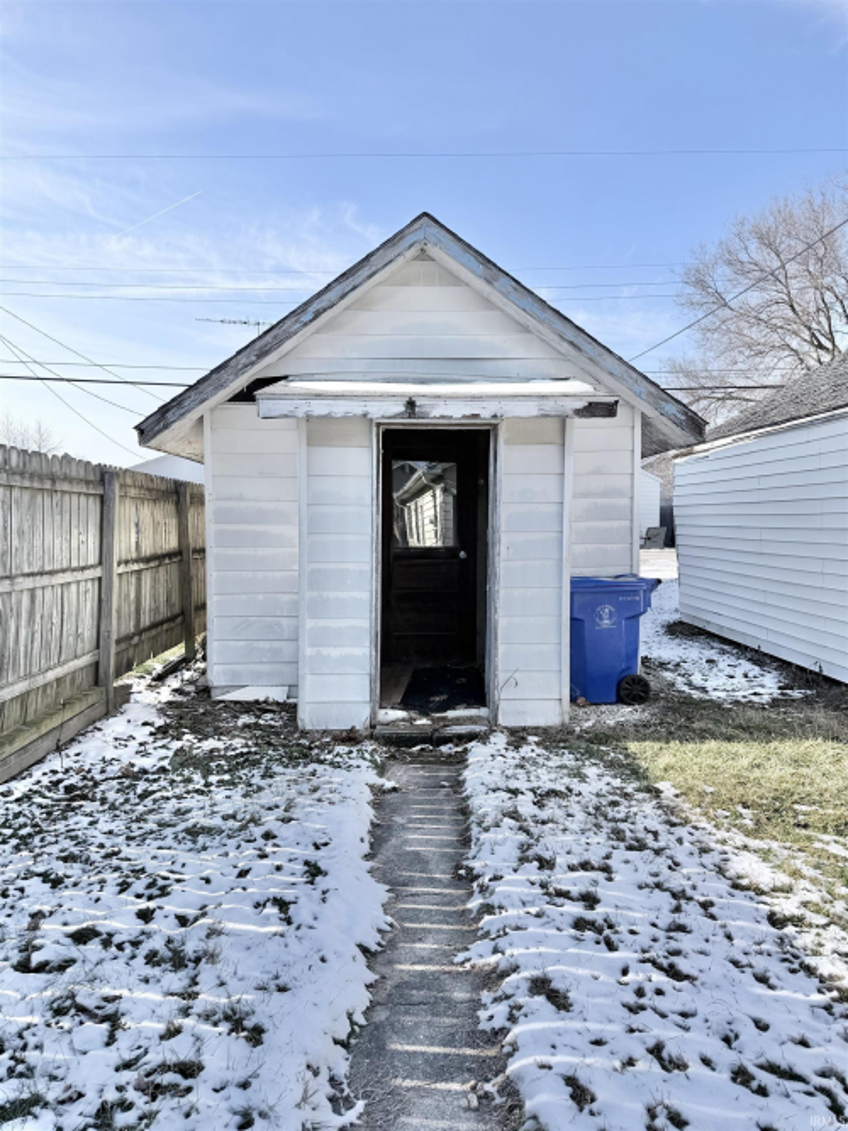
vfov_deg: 71.6
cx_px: 424
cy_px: 566
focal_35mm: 24
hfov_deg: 56.8
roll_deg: +1.6
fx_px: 784
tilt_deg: -2.5
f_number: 1.78
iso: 80
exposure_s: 1/3953
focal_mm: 6.76
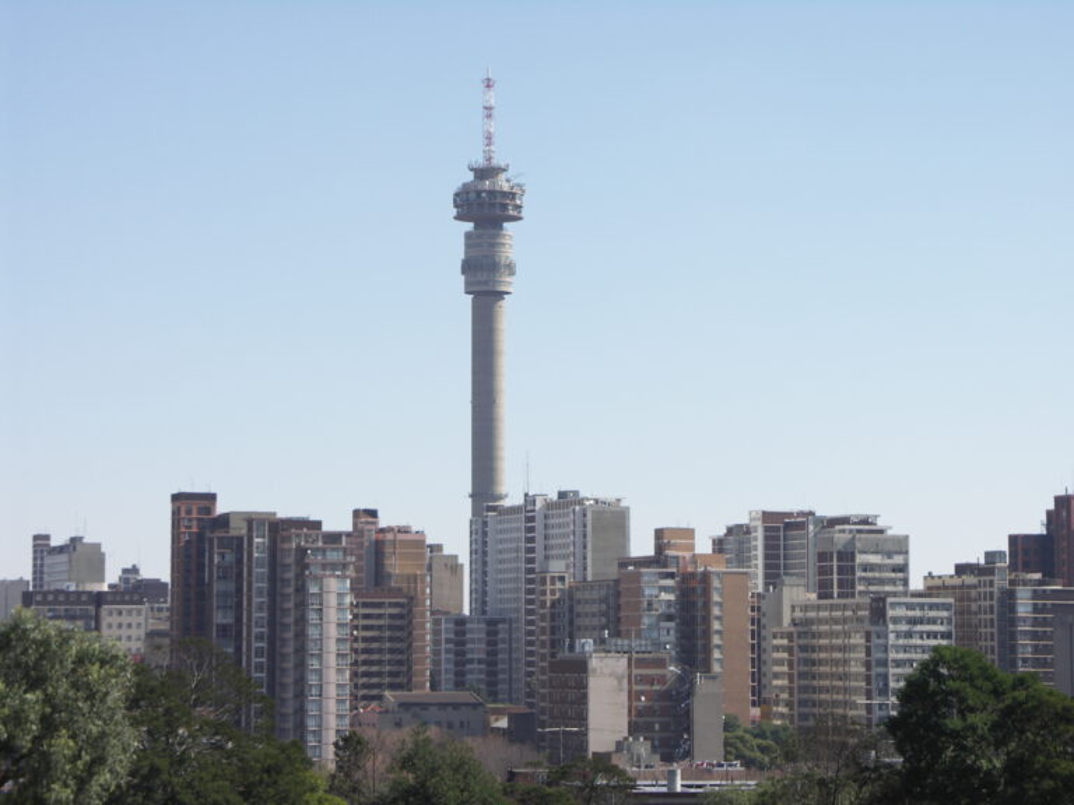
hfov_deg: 18.7
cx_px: 537
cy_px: 402
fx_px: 3258
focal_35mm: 105
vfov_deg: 14.1
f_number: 5
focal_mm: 27.1
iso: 50
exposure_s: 1/400
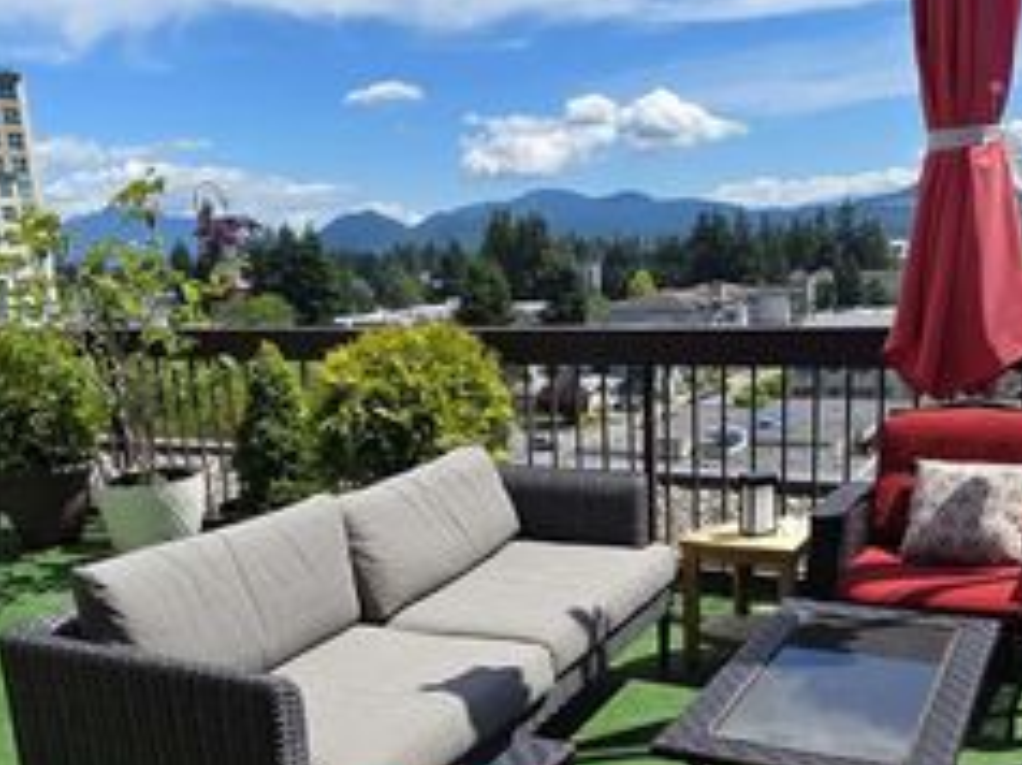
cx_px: 541
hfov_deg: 52.6
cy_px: 546
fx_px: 1032
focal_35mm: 35
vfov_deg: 39.8
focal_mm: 2.2
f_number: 1.9
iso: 40
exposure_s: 1/2216
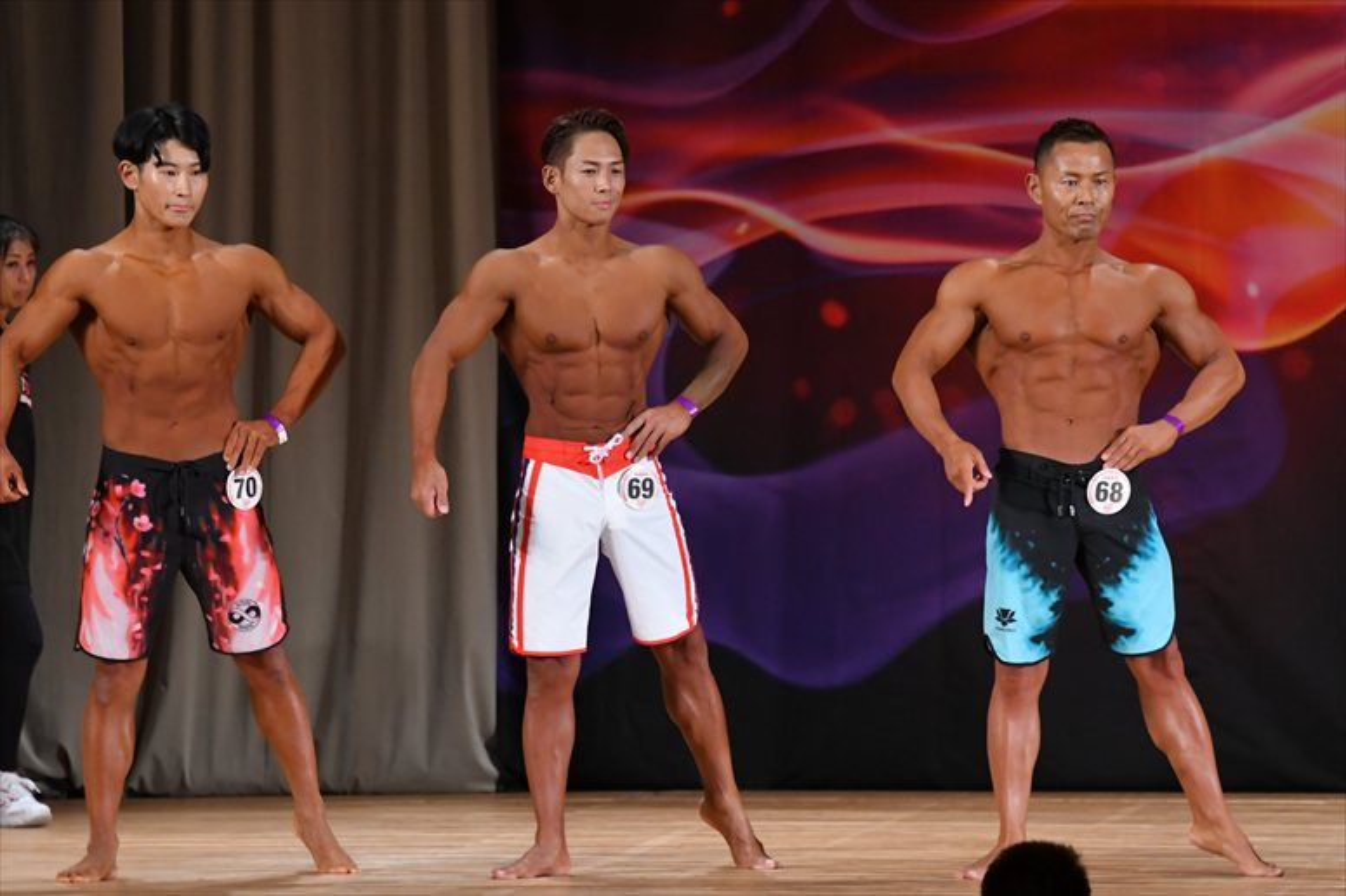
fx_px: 9530
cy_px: 448
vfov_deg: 5.4
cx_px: 673
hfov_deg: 8.1
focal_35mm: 255
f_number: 5.6
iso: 3200
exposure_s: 1/400
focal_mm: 170
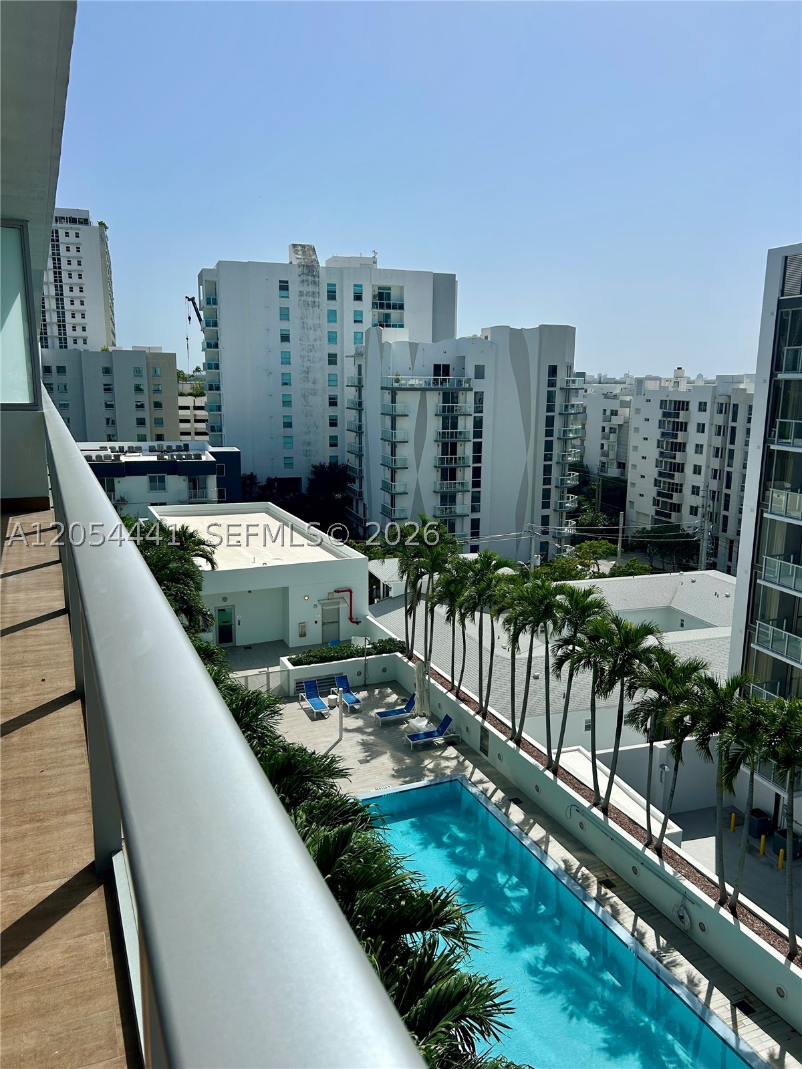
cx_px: 401
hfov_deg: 53.1
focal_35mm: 26
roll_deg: +0.7
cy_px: 534
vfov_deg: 67.3
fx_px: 803
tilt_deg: -10.2
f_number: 1.5
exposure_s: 1/8696
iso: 50
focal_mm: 5.7
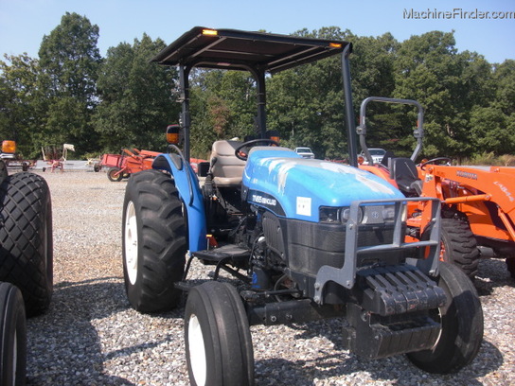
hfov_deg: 51.4
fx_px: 536
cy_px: 193
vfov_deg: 39.7
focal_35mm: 36
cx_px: 258
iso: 50
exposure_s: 1/640
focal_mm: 6.3
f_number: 2.8
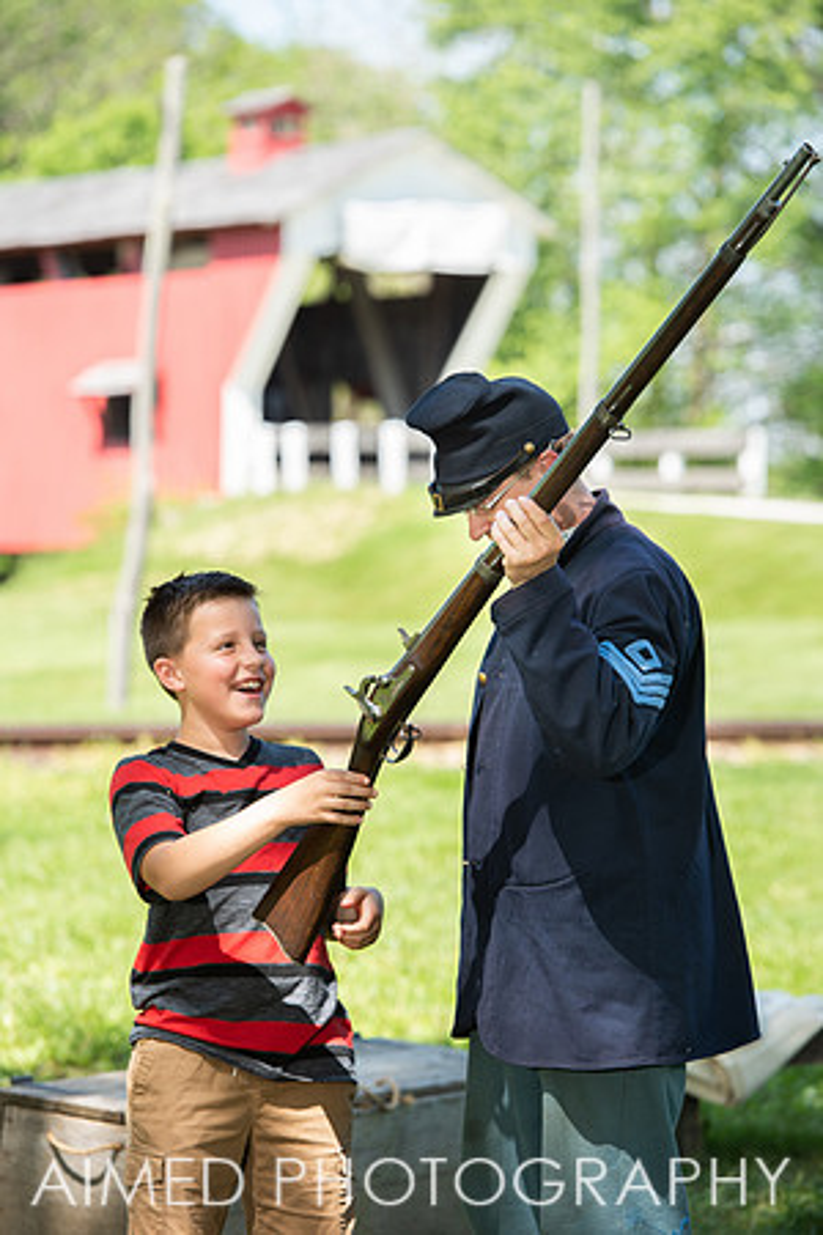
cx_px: 412
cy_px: 618
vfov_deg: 12.8
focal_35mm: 160
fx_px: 5486
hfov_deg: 8.6
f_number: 5.6
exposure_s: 1/200
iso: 160
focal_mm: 160
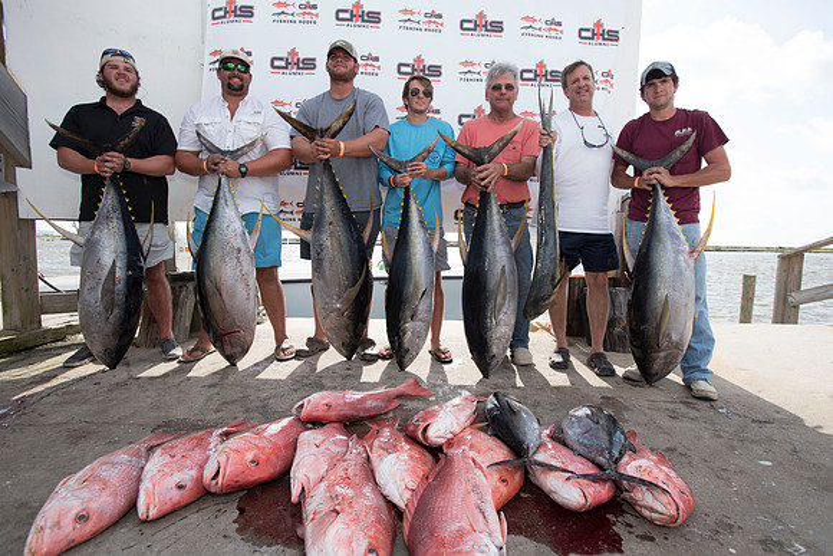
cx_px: 416
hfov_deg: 86.9
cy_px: 278
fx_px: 440
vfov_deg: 64.6
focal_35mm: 19
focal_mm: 19
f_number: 5.6
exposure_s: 1/500
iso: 250
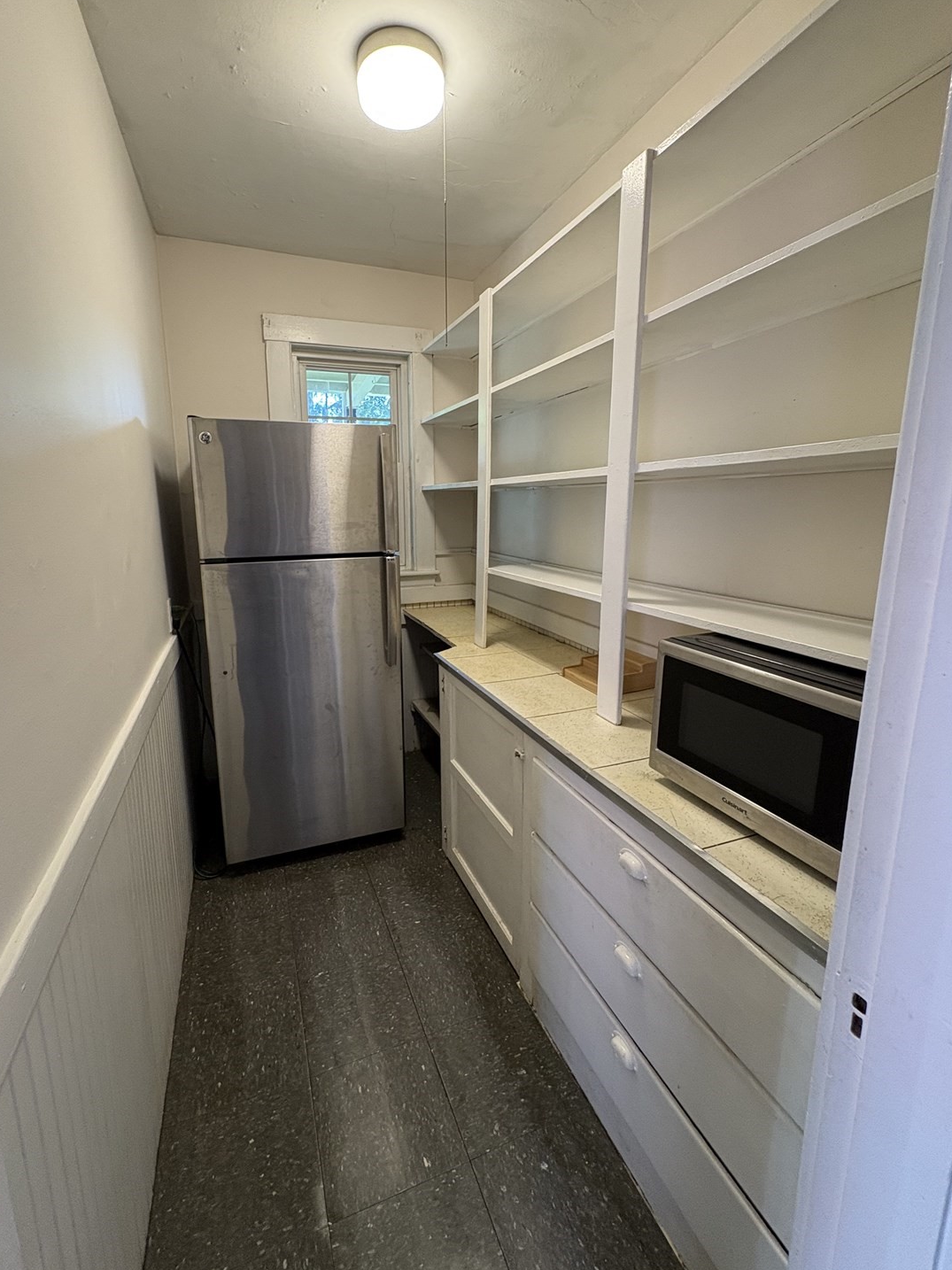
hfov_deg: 81.6
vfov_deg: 98.1
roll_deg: +0.3
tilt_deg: -8.7
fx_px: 550
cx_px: 443
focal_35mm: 15
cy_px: 600
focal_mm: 2.22
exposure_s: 1/60
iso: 200
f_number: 2.2
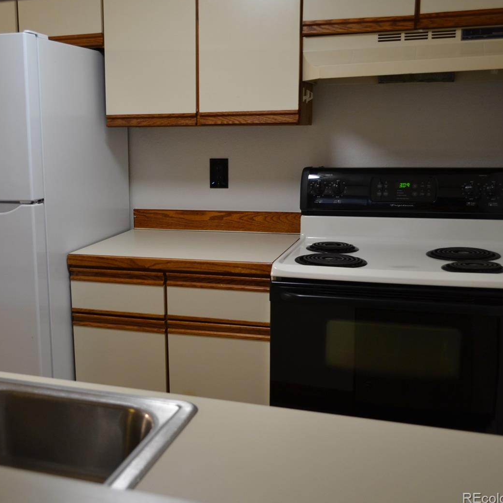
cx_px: 155
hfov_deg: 38.6
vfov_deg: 39.2
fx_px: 707
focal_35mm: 43
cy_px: 251
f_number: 3.8
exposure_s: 1/50
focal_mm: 22
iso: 400
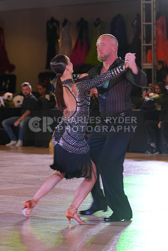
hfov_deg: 8.0
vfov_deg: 11.9
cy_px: 126
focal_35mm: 172
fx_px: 1203
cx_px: 84
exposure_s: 1/100
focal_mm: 172
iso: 1250
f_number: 5
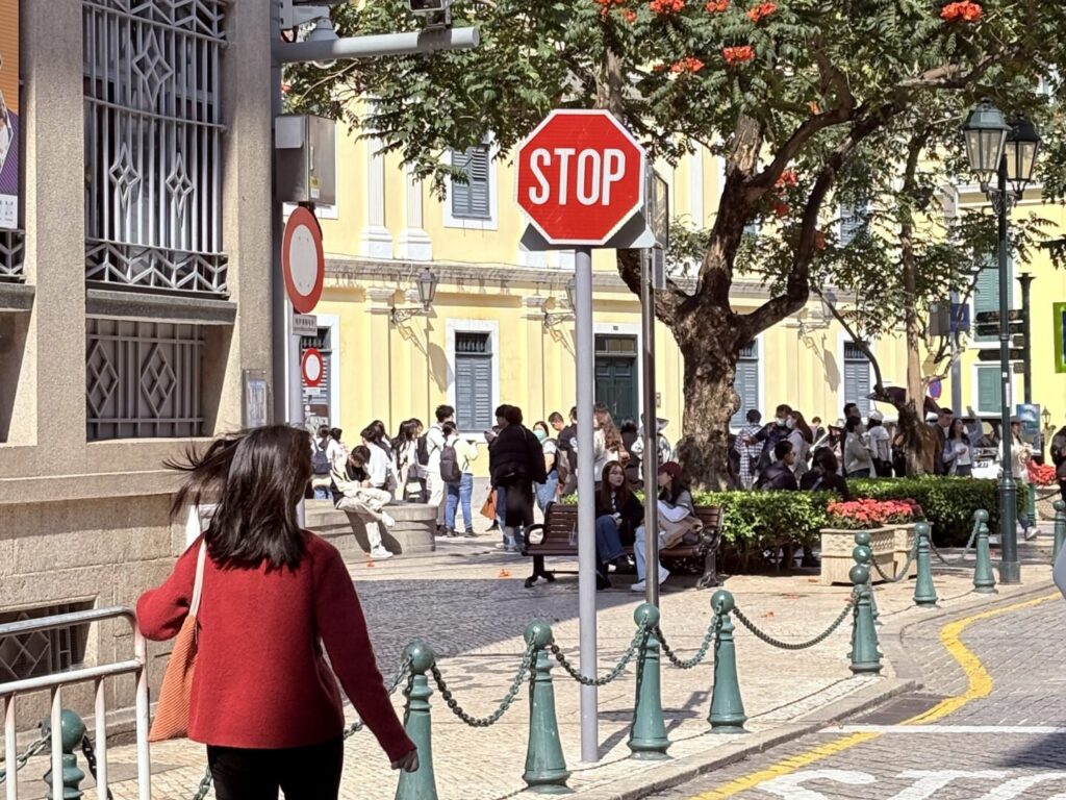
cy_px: 400
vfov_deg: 28.0
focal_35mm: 52
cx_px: 533
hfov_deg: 36.8
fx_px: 1601
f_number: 1.6
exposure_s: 1/2141
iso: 32
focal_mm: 5.96
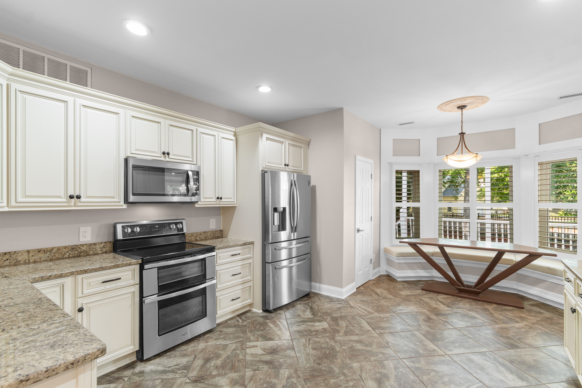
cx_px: 291
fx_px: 242
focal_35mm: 15
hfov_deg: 100.4
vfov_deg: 77.3
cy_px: 194
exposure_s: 1.6
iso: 100
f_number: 4.5
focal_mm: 10
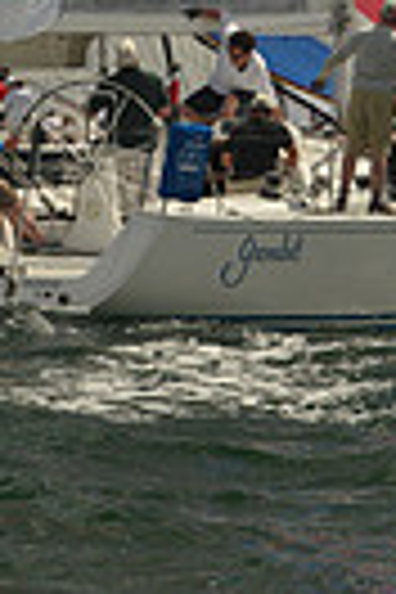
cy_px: -508
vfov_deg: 4.6
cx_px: 178
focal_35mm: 447
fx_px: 7375
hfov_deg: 3.1
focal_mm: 102
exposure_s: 1/1000
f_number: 8
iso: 400
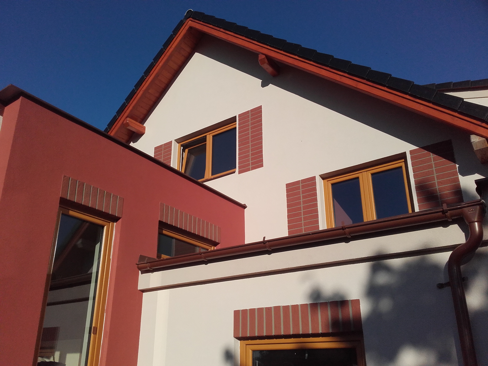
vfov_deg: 45.4
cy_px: 183
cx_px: 244
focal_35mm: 31
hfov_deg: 58.4
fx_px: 437
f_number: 2.2
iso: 50
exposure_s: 1/2259
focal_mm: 3.3
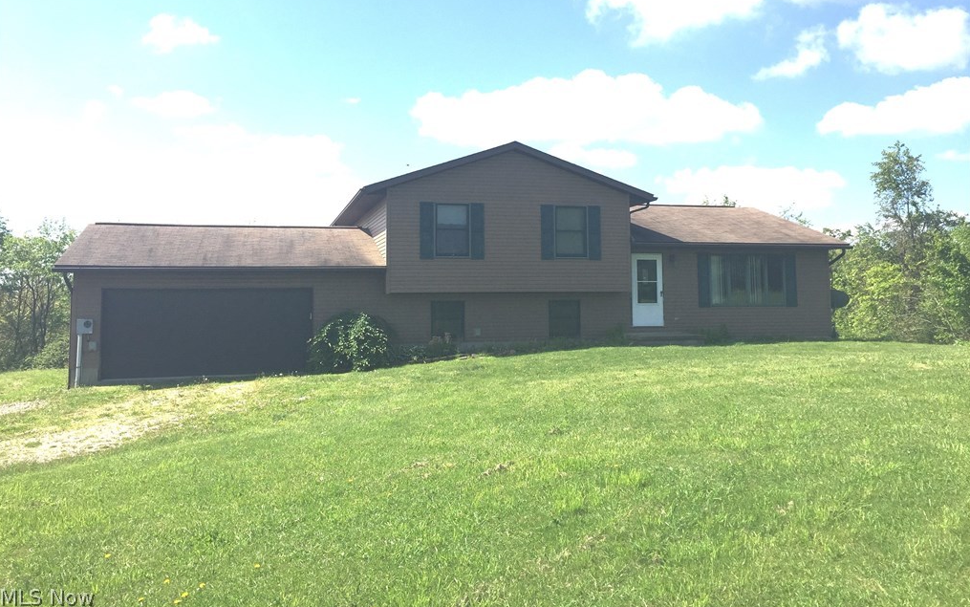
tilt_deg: +4.5
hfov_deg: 61.2
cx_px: 484
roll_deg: -0.7
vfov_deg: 40.5
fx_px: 820
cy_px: 246
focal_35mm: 31
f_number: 2.2
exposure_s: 1/2475
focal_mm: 4.15
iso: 32
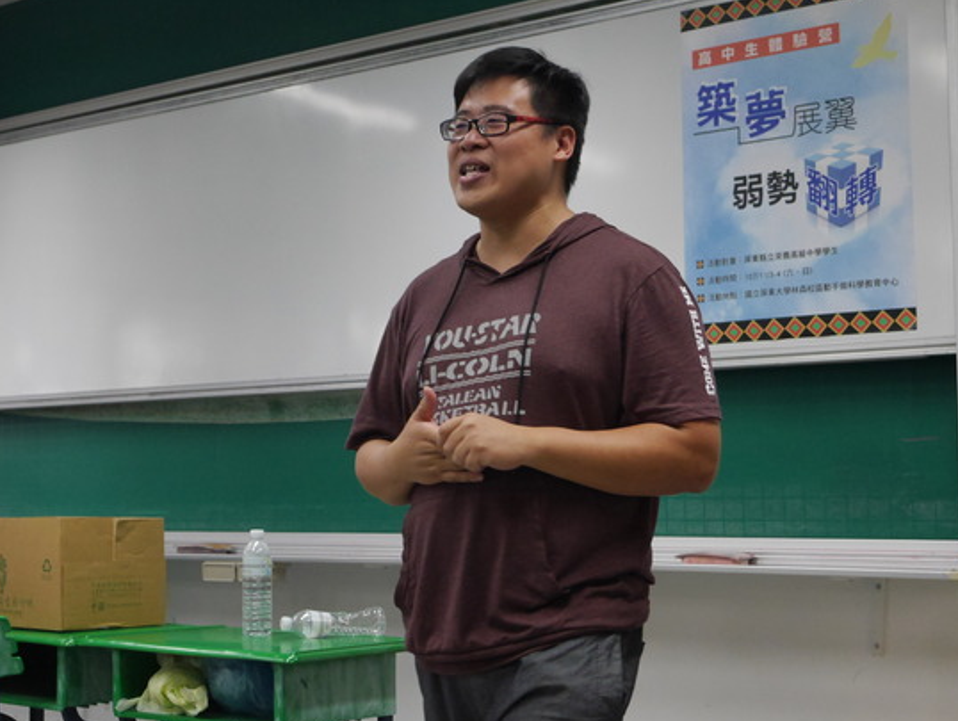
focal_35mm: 65
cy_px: 345
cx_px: 381
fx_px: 1801
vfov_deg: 22.6
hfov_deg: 29.7
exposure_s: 1/125
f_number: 5.3
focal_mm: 25
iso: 1000
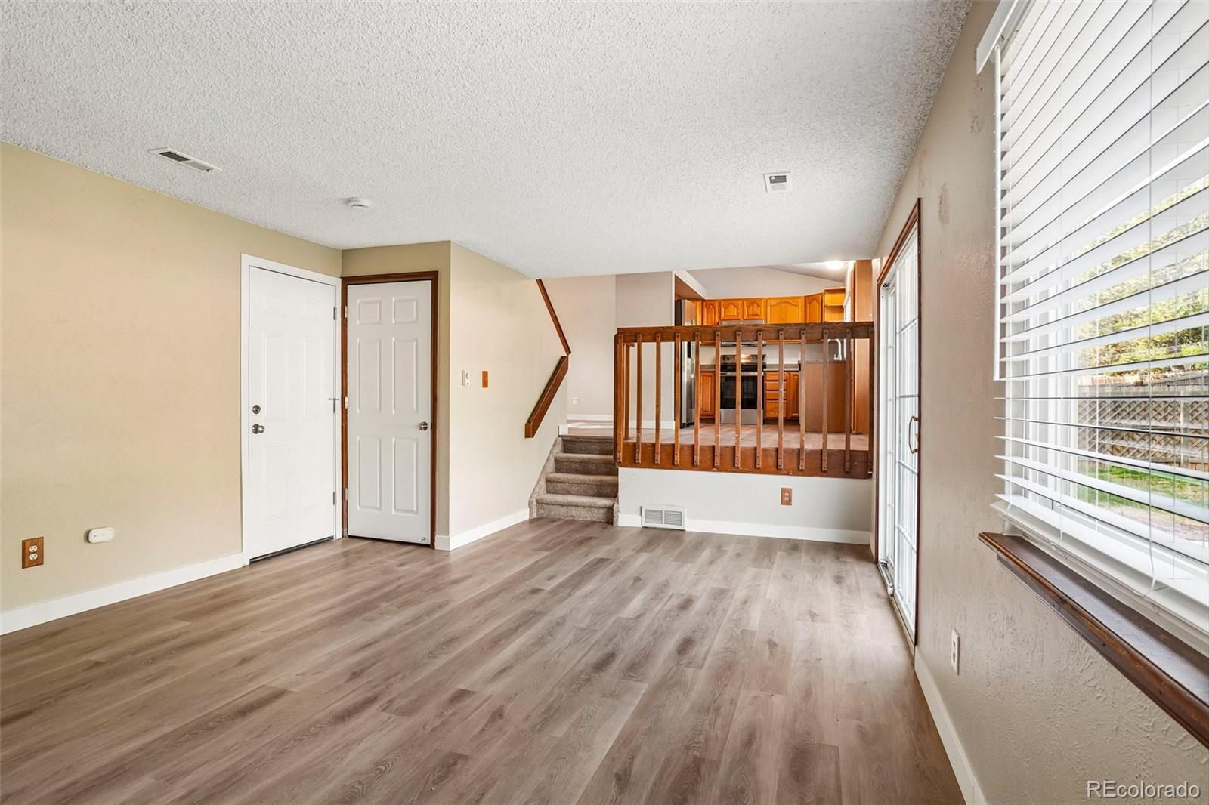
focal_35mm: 18
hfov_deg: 90.0
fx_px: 604
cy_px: 402
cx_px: 604
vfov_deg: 67.4
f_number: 8
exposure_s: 1/20
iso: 400
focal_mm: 12
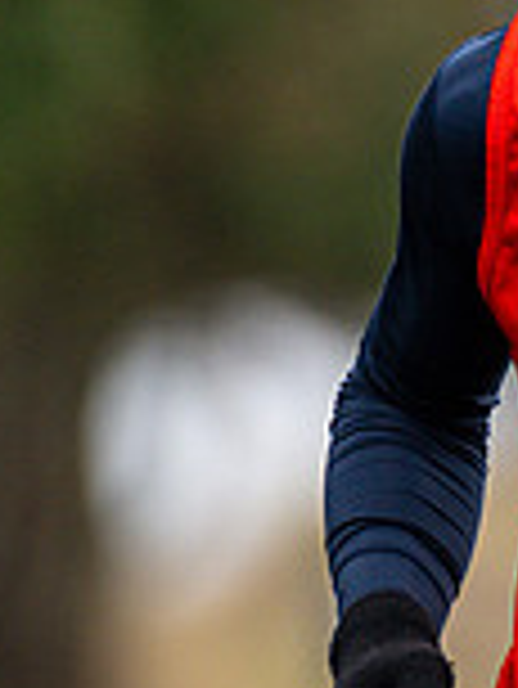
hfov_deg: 0.9
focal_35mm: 1635
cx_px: 914
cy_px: 144
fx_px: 32577
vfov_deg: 1.2
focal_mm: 300
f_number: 2.8
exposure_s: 1/1600
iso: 280
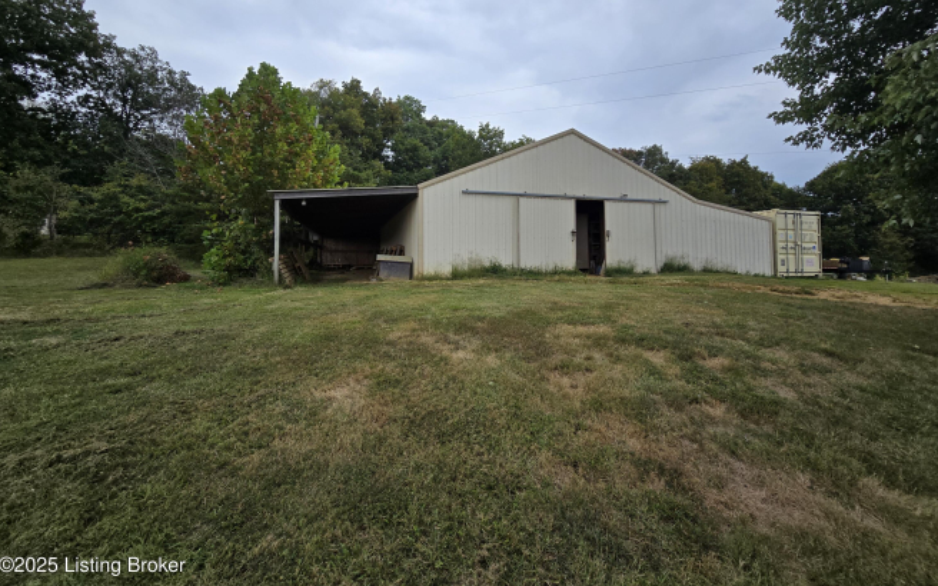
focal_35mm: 14
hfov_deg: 105.3
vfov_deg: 77.9
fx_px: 358
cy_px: 240
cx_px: 474
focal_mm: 2.2
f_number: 2.2
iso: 50
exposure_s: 1/1559
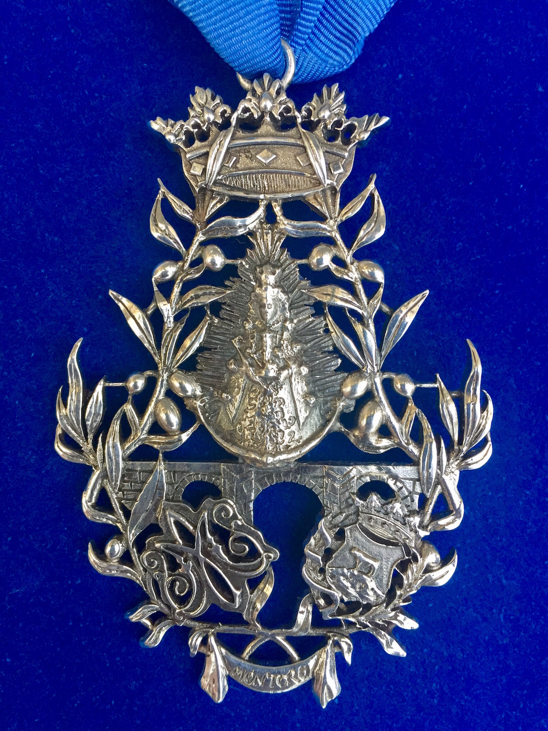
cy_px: 366
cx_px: 274
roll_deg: +0.4
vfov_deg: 61.7
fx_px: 612
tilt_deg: -10.3
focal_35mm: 29
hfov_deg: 48.2
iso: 50
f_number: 2.2
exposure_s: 1/33
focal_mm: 4.15
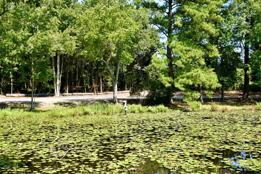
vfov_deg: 28.9
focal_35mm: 46
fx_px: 337
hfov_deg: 42.3
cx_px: 130
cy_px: 87
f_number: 6.3
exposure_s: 1/320
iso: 250
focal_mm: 31
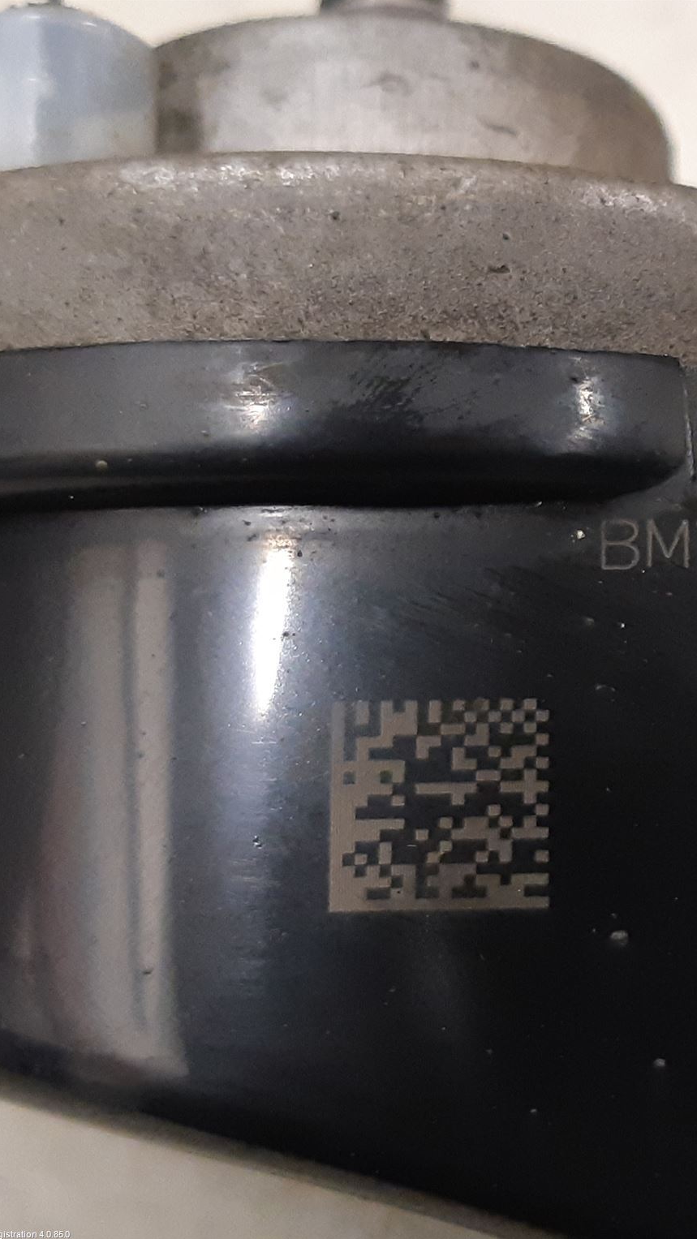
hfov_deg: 27.7
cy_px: 618
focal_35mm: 38
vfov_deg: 52.8
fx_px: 1248
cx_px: 815
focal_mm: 3.93
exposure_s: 1/60
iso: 320
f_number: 1.7
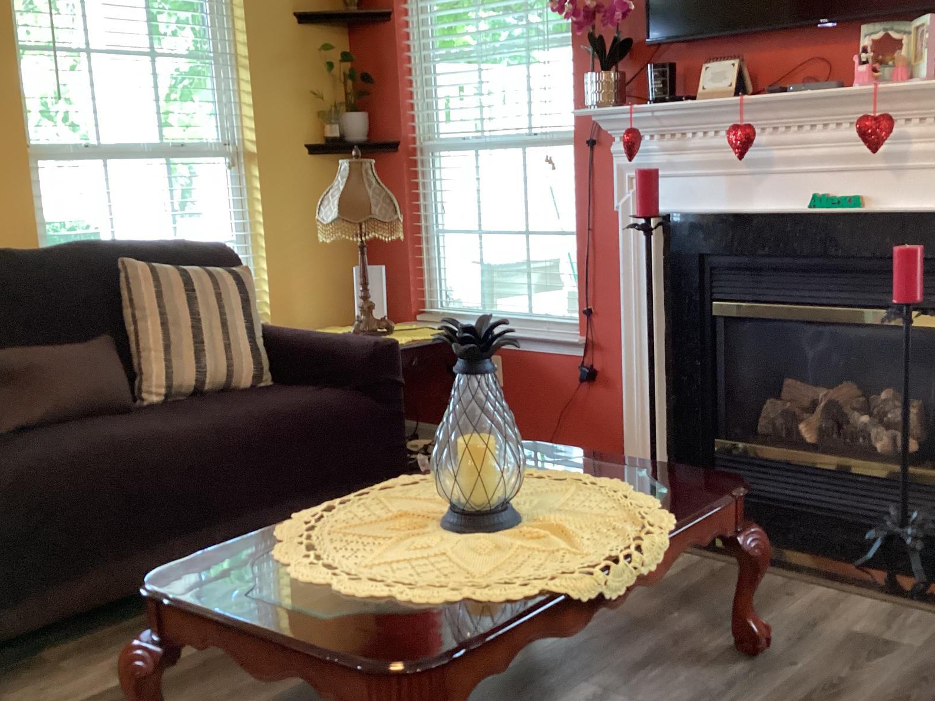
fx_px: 1080
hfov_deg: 46.6
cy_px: 368
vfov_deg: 35.9
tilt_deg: -10.0
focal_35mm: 40
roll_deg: +2.6
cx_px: 540
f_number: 2.4
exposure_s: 1/60
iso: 320
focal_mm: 3.3
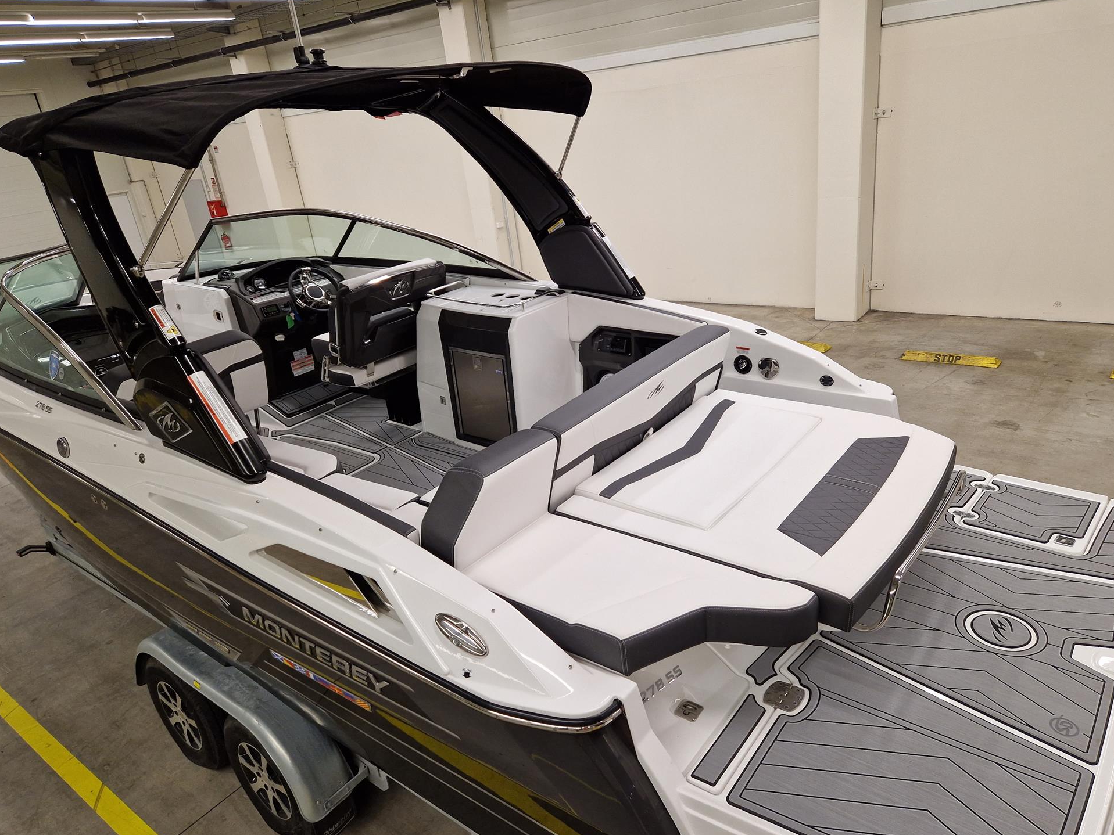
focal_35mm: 24
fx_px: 772
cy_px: 422
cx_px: 542
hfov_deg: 71.6
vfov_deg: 56.8
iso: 200
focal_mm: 5.4
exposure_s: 1/180
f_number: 1.8
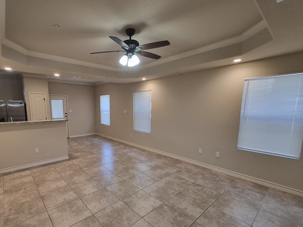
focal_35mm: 16
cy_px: 126
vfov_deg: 77.8
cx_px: 128
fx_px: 140
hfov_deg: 93.7
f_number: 2.2
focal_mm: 1.74
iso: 200
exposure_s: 1/60
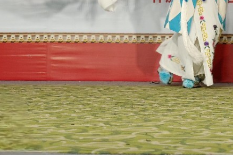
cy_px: -55
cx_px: 269
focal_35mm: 147
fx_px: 951
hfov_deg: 13.6
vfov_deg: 9.2
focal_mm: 46
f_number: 4
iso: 320
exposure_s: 1/160
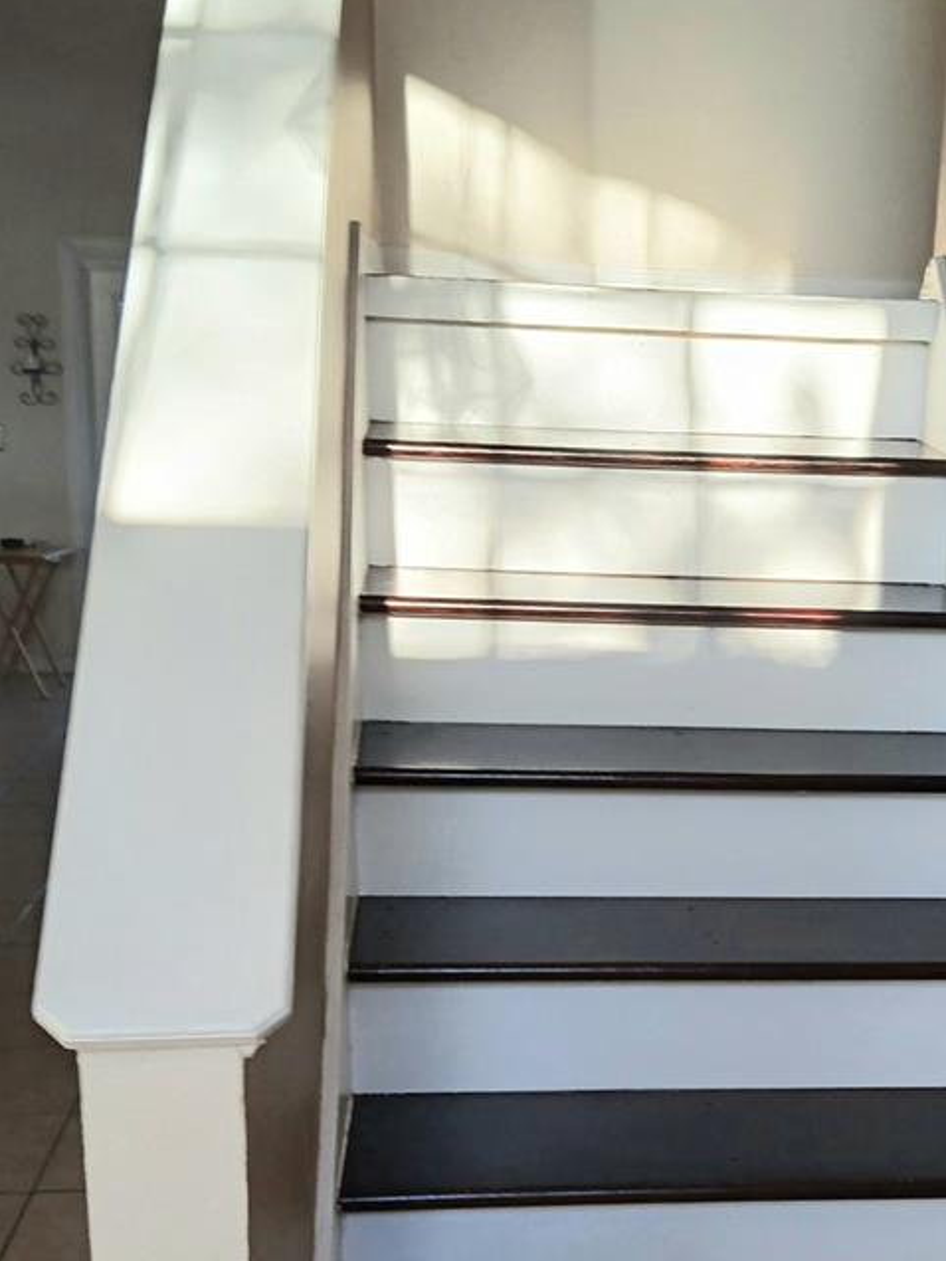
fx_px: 1785
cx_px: 699
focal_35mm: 49
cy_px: 849
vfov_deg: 38.4
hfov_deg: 29.3
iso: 32
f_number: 1.8
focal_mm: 3.98
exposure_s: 1/60.2
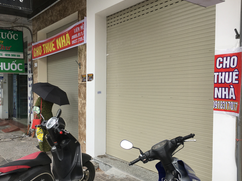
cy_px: 101
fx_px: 231
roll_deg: -0.5
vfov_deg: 42.9
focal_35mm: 33
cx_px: 118
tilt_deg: -1.5
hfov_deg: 55.4
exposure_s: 1/587
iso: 25
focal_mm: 4.15
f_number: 2.2
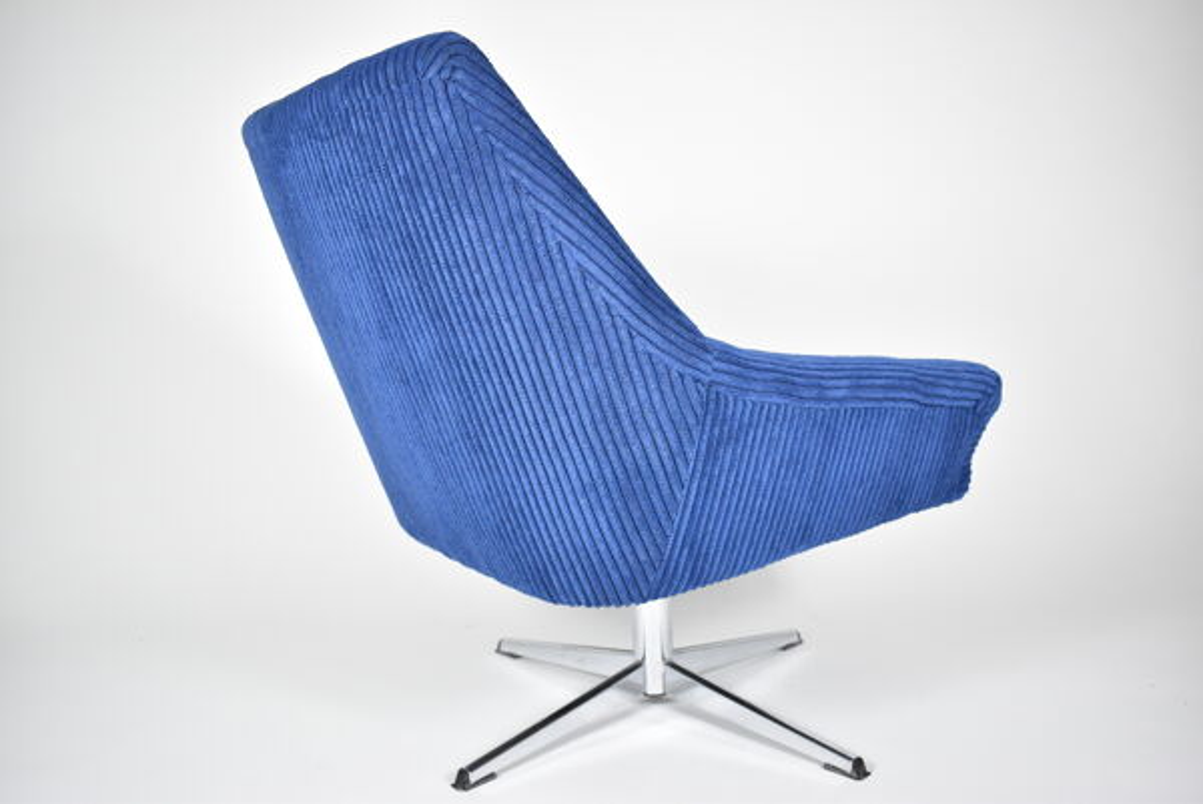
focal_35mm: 33
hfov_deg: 57.2
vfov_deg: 40.0
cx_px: 602
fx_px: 1104
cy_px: 402
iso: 1400
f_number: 4
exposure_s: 1/125
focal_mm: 22
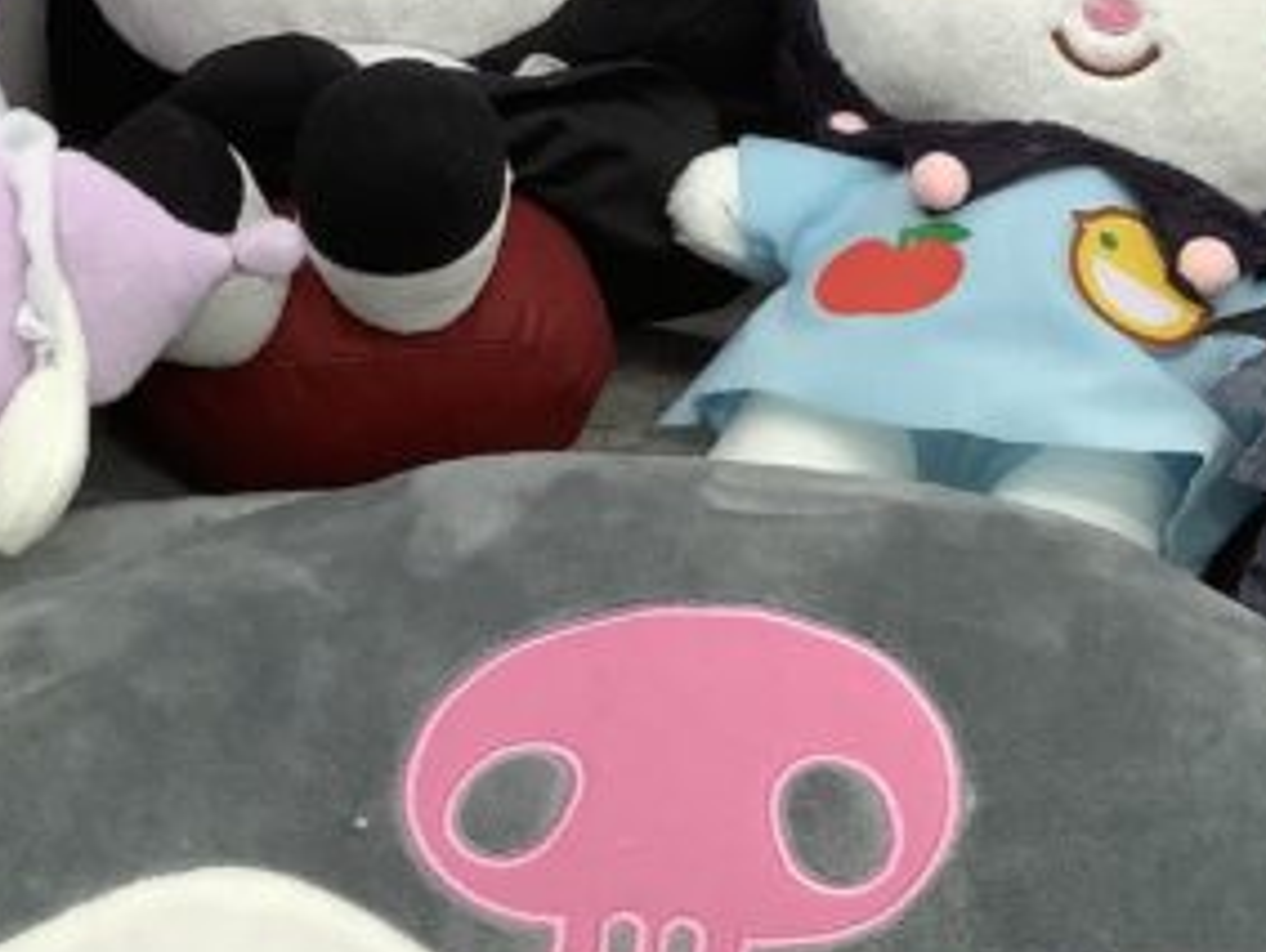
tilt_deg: -35.9
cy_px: 85
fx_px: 3076
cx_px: 403
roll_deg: -0.5
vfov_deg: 17.3
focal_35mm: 84
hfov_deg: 23.1
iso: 64
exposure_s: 1/120
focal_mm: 3.3
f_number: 2.4
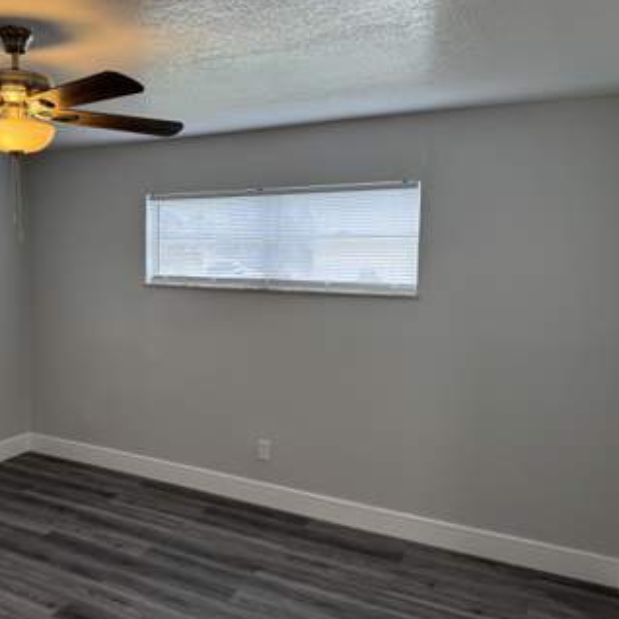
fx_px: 647
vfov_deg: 51.1
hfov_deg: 49.1
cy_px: 297
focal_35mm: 32
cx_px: 154
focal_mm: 6.76
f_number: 1.78
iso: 100
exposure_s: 1/150
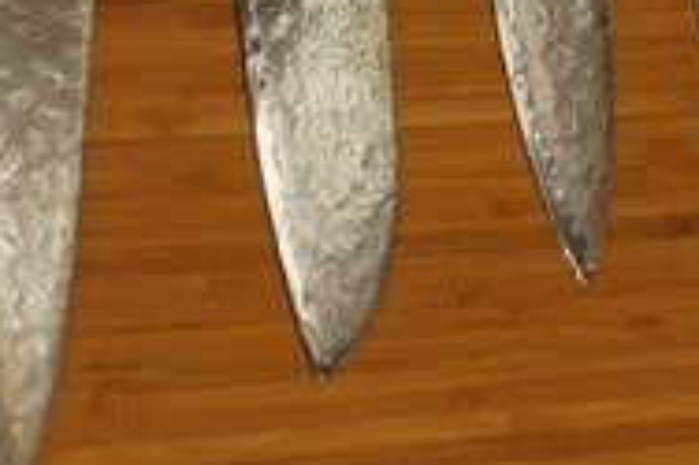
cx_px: 617
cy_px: -160
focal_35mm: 223
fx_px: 4328
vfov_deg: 6.1
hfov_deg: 9.2
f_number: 5
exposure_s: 1/60
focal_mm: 35
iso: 100
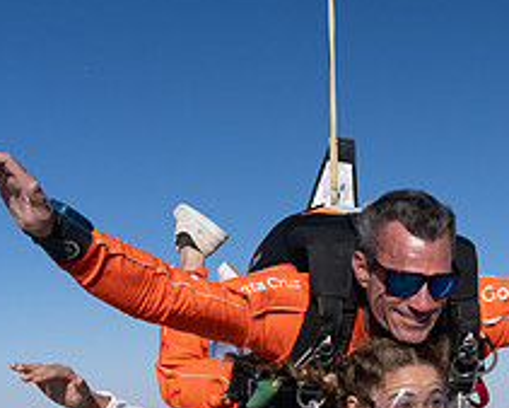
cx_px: 437
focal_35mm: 62
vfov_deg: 24.5
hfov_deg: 29.5
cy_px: 257
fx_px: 934
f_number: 13
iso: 800
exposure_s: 1/2000
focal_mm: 24
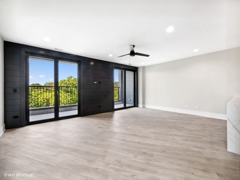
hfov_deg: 102.1
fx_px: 97
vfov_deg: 85.7
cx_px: 120
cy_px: 90
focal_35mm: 14
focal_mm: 7
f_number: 8
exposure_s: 1/25
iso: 200
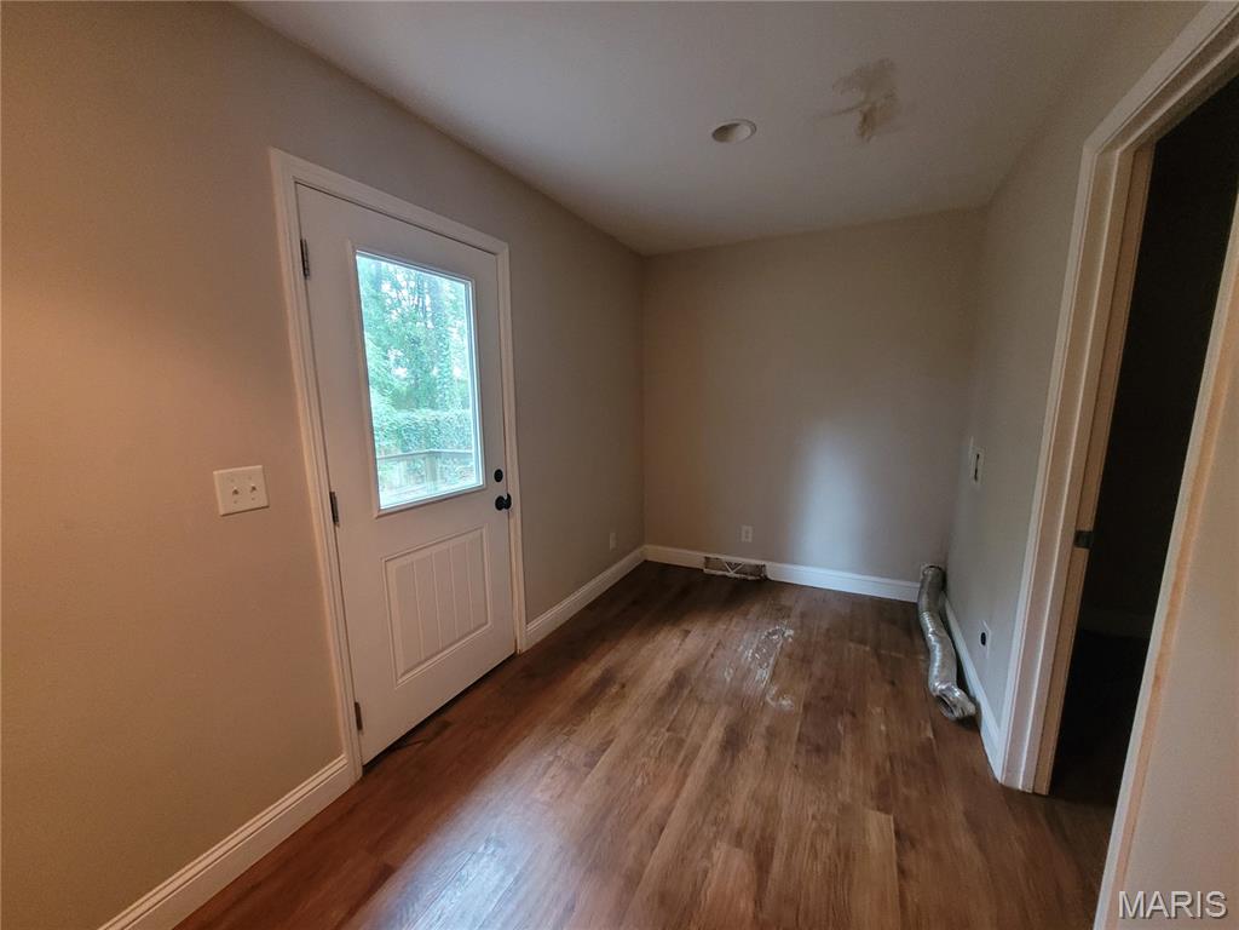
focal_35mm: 13
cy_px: 465
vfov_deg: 89.9
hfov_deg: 106.2
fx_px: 465
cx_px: 620
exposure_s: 1/30
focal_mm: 1.74
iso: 320
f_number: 2.2
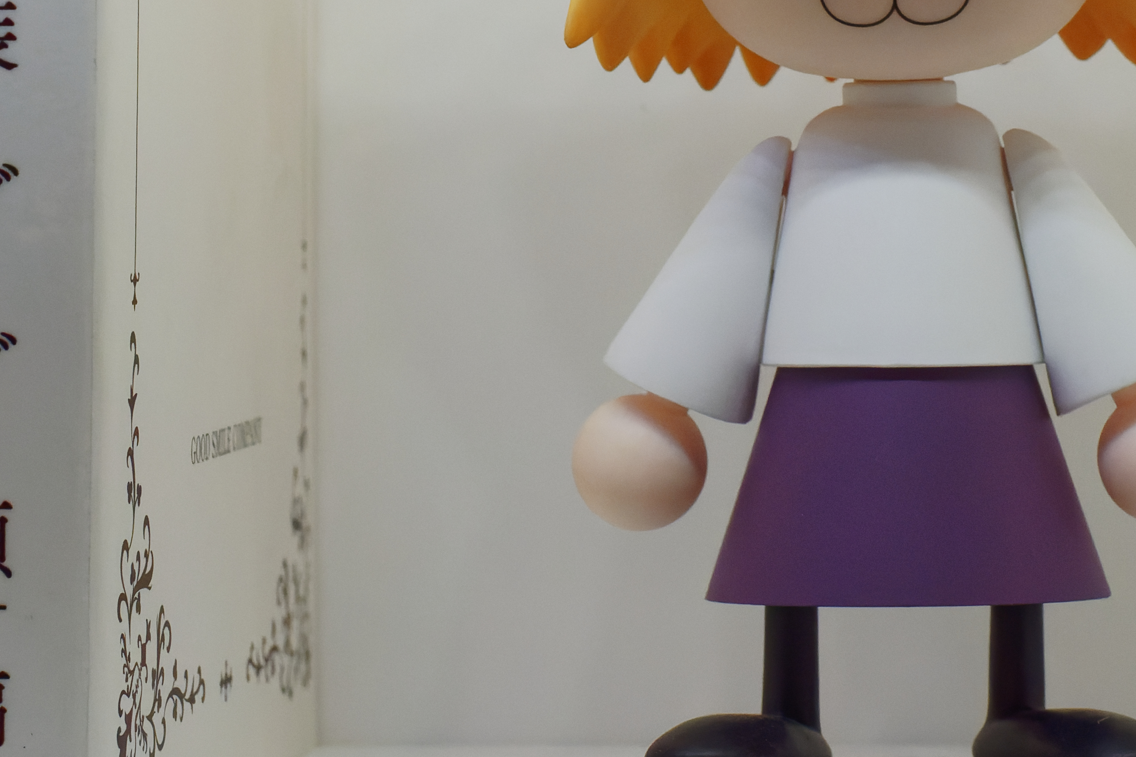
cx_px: 659
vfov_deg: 4.2
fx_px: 10380
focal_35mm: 329
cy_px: -83
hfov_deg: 6.3
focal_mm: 60
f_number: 8
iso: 1600
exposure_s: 1/500
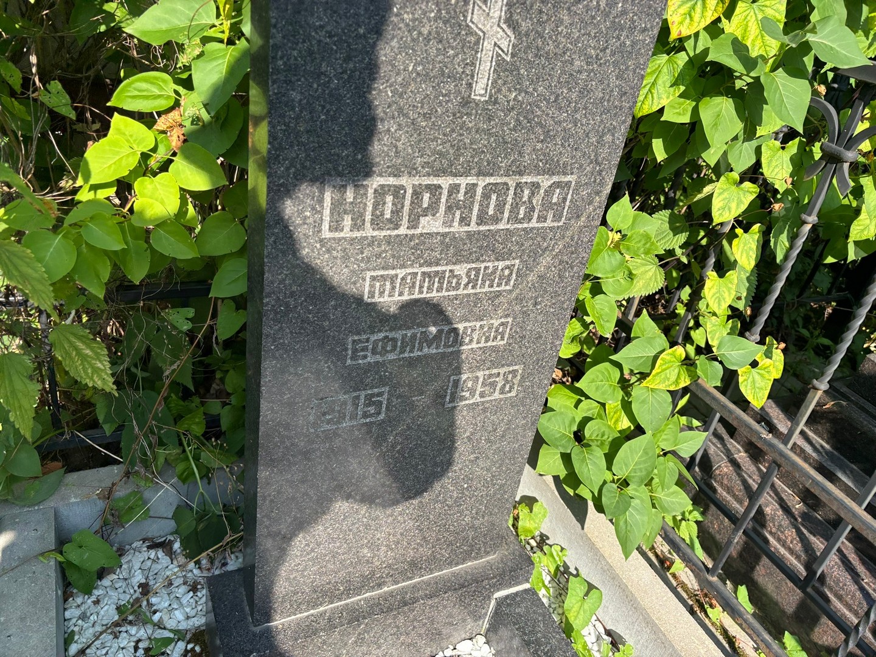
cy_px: 328
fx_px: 658
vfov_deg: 53.1
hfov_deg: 67.3
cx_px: 438
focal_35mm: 26
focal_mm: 5.96
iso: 50
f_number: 1.6
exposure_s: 1/1080
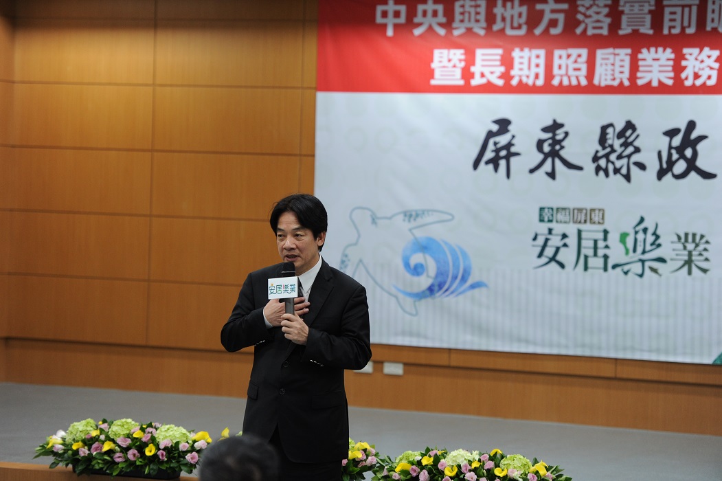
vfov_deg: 11.2
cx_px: 361
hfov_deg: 16.8
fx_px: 2446
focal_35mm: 122
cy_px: 240
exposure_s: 1/160
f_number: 3.2
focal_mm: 122
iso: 1600
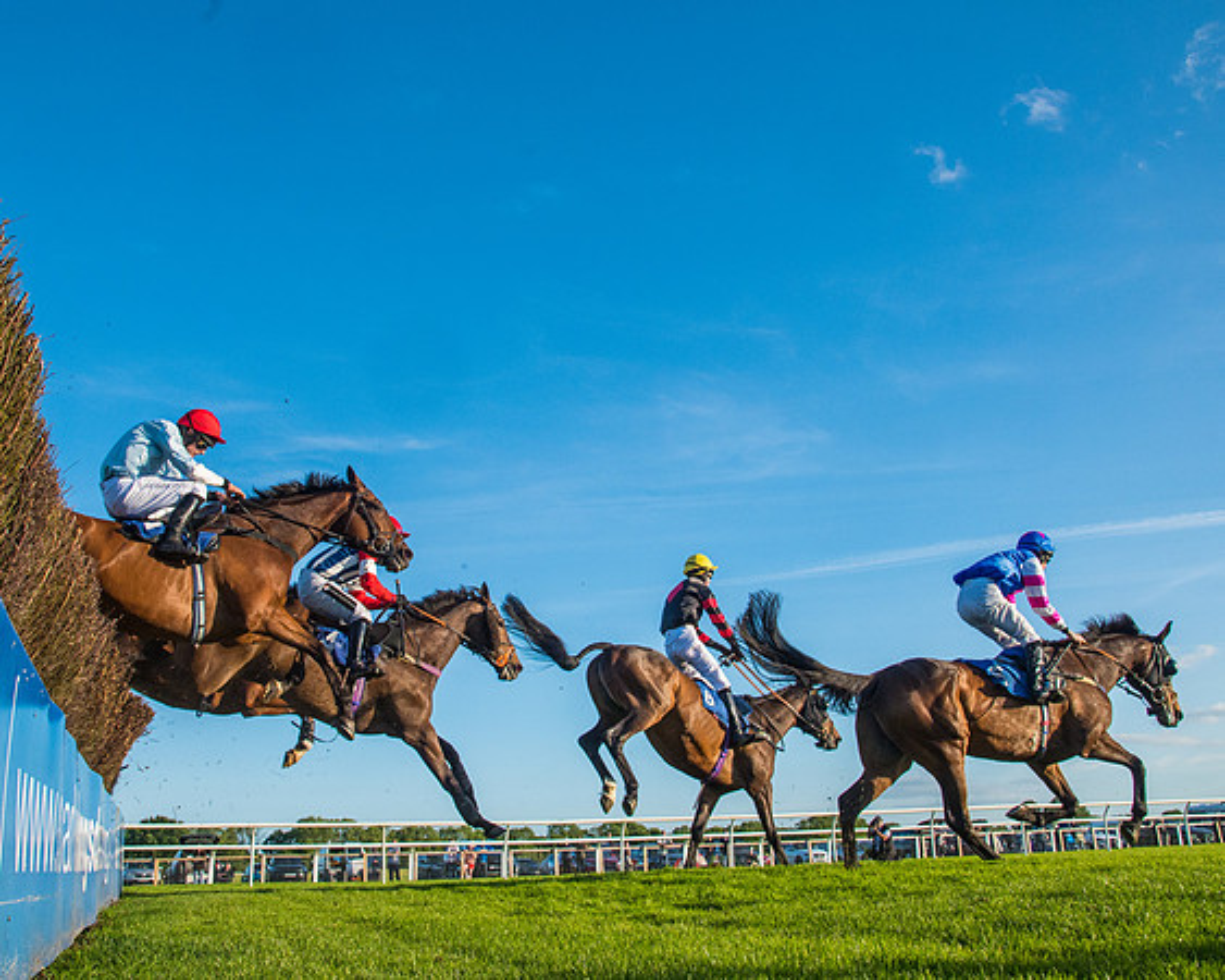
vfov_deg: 44.7
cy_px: 463
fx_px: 1192
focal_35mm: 33
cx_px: 514
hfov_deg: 54.2
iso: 2000
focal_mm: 27
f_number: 6.3
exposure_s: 1/2500
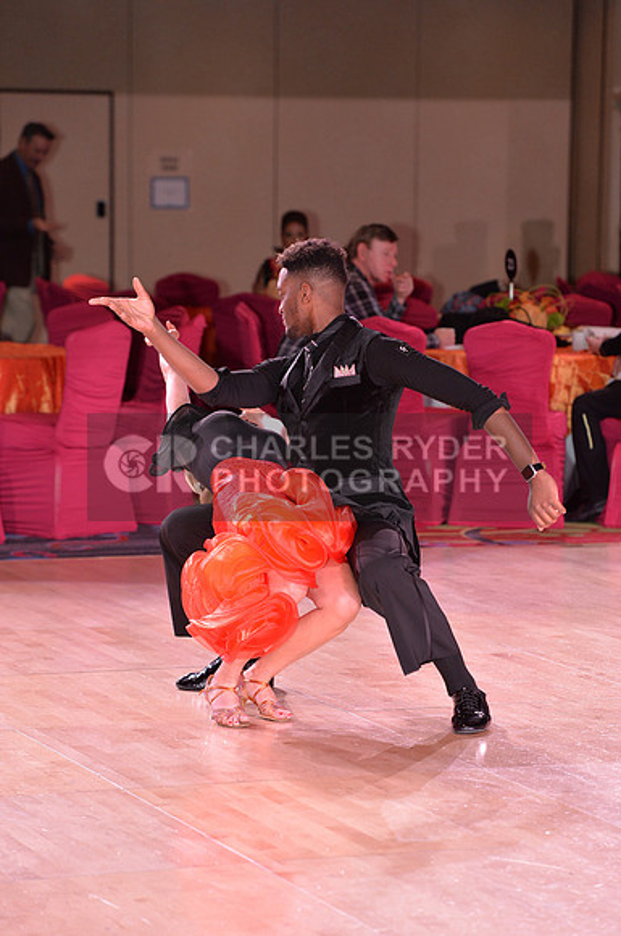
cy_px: 468
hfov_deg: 9.8
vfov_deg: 14.7
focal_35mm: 140
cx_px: 310
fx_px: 3633
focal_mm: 140
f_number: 5
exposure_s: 1/250
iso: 1250
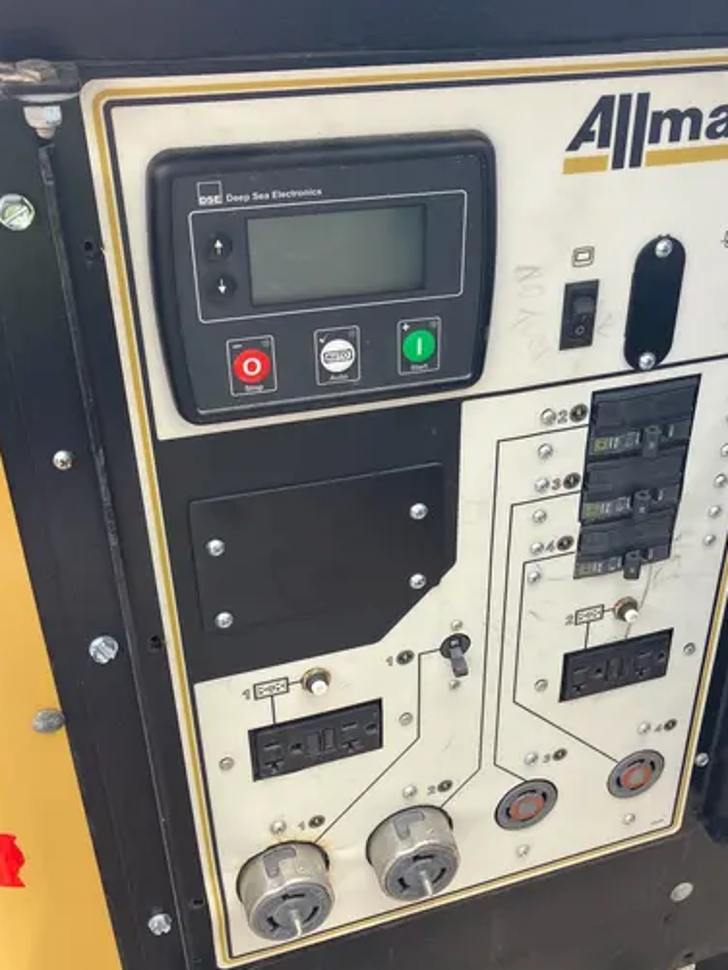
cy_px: 562
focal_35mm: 41
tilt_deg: -34.0
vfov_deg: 45.6
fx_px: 1149
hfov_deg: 34.7
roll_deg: -4.5
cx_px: 509
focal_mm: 3.99
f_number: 1.8
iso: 25
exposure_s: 1/122
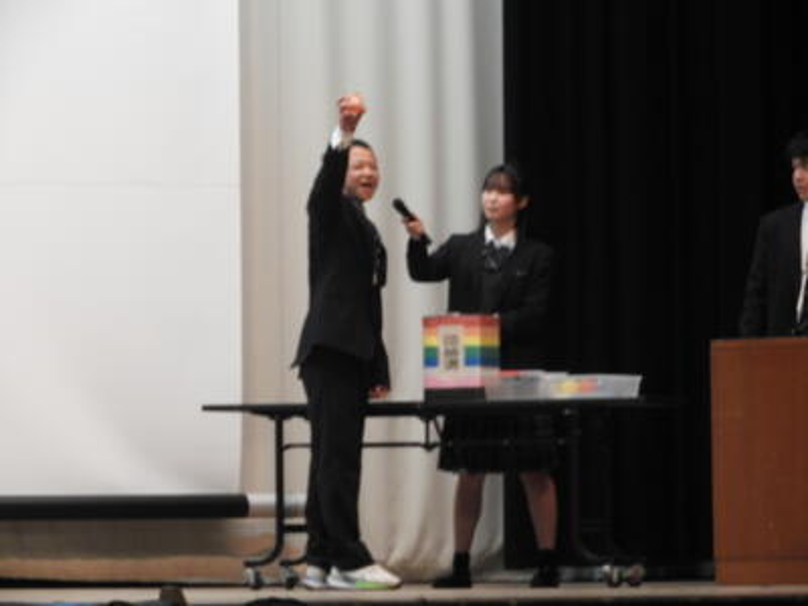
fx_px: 7003
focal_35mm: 300
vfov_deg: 5.0
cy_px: 303
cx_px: 404
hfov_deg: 6.6
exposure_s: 1/30
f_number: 5.5
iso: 450
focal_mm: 53.7
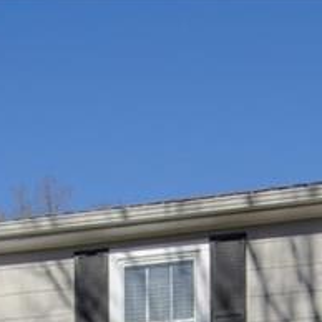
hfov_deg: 21.7
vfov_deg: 18.4
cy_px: 554
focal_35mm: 77
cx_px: 5
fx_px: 812
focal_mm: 11.5
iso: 100
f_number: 11
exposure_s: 1/160
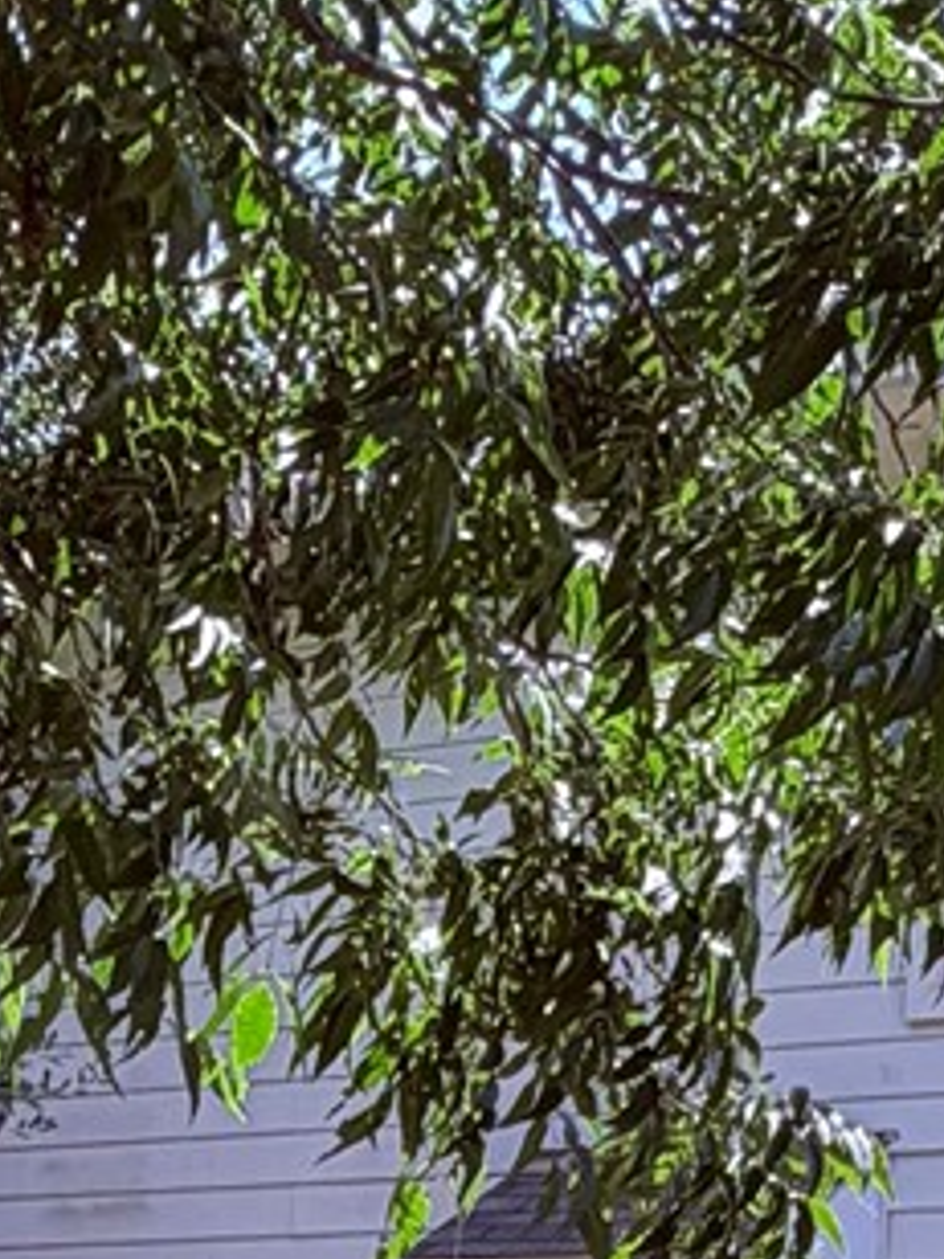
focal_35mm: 93
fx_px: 3382
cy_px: 2007
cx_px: 781
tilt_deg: -6.2
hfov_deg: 15.8
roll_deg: -2.4
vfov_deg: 18.2
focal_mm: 2.22
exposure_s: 1/502
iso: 64
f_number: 2.2
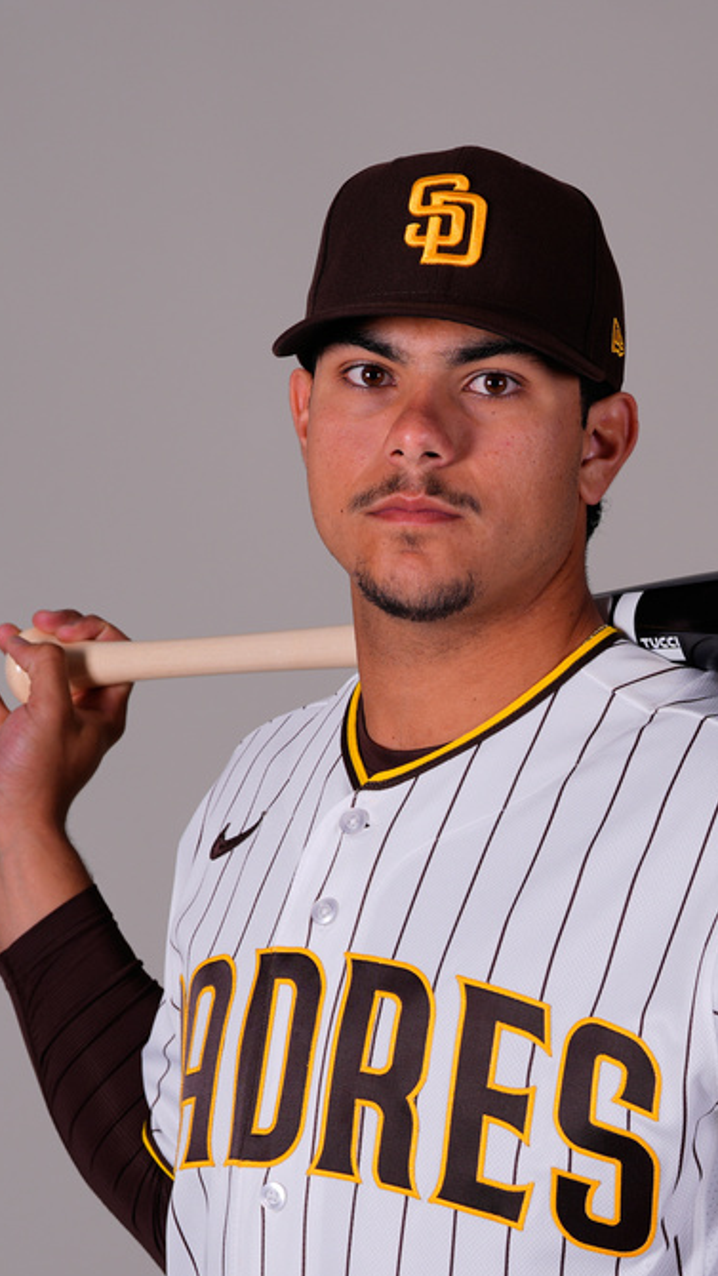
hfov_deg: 8.6
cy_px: 645
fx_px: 4771
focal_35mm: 141
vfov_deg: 15.2
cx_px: 522
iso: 160
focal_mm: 88
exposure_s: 1/800
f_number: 8
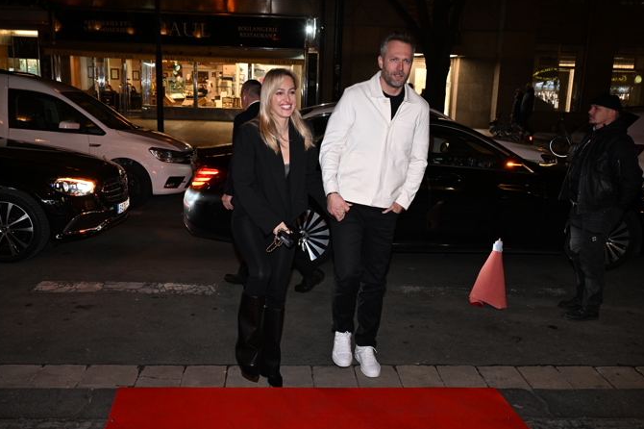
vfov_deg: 38.3
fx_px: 617
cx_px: 320
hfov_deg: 55.1
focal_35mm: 35
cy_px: 218
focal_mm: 33.5
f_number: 5.6
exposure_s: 1/125
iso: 2500
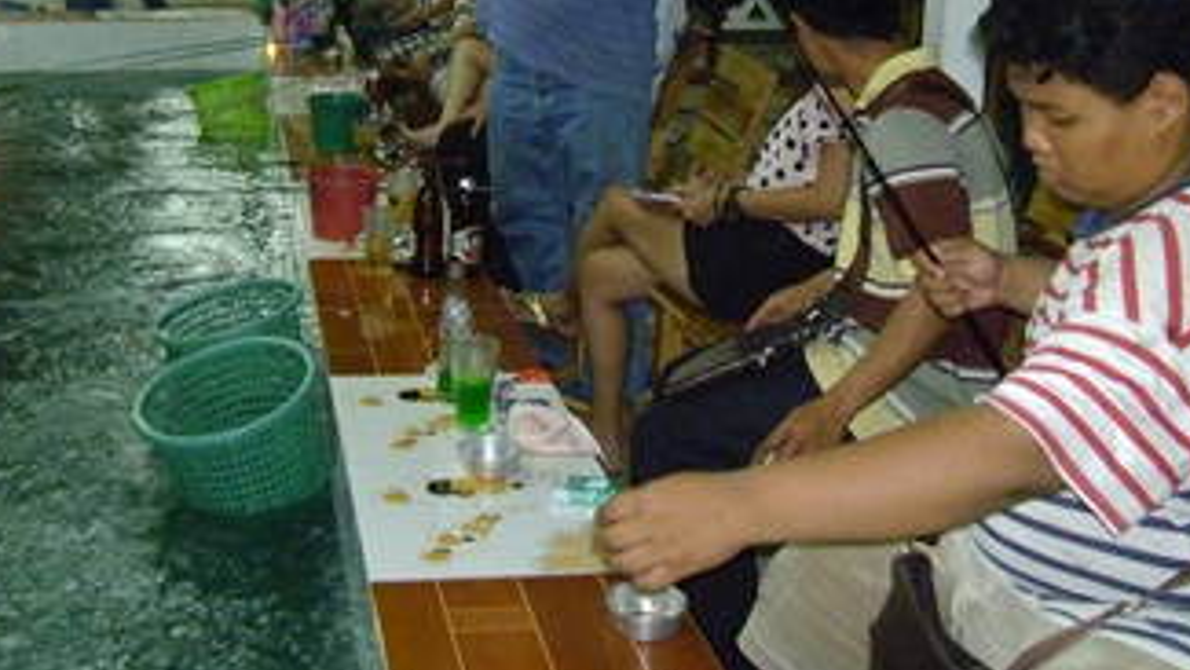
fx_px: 1641
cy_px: 38
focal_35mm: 52
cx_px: 454
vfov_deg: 22.4
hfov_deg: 39.6
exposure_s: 1/20
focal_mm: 5.47
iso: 400
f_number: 2.9
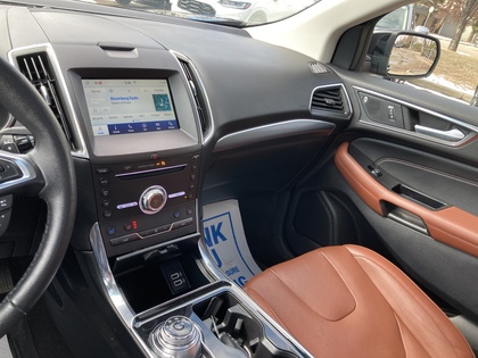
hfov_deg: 63.4
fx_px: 387
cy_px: 179
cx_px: 239
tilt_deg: -27.0
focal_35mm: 28
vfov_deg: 49.7
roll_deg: -14.7
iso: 32
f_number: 1.8
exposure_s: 1/121
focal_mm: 3.99
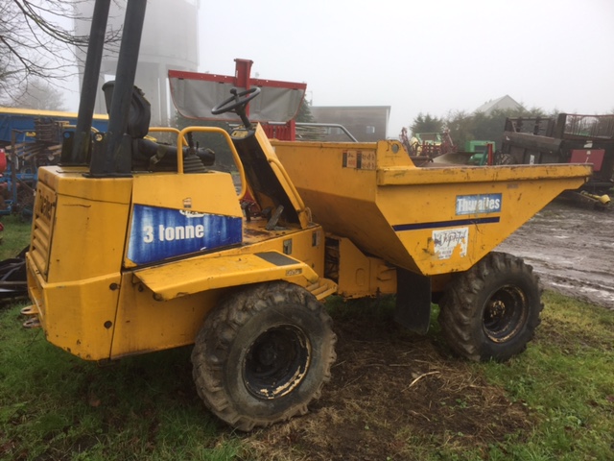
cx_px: 307
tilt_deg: -10.3
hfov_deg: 61.7
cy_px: 230
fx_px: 514
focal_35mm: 29
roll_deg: -0.8
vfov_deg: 48.2
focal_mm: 4.15
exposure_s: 1/130
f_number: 2.2
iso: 32
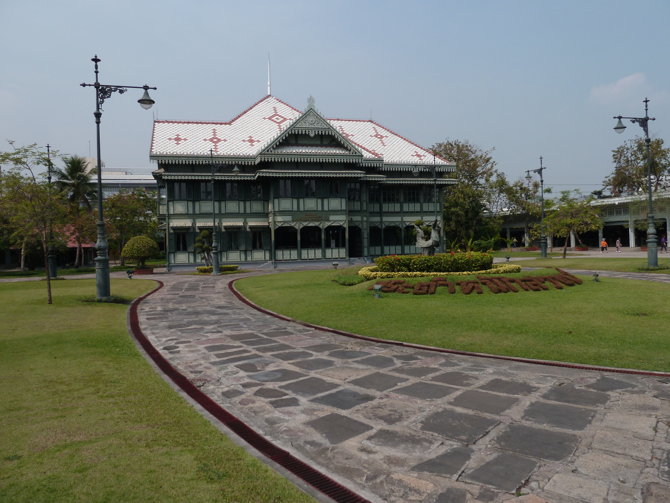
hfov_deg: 69.4
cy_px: 252
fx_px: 484
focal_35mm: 25
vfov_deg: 54.9
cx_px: 335
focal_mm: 4.1
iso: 80
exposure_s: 1/1300
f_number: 3.3
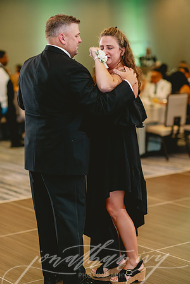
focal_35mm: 85
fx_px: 673
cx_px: 95
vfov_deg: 23.9
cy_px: 142
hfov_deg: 16.1
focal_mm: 85
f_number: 2
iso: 2500
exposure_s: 1/125
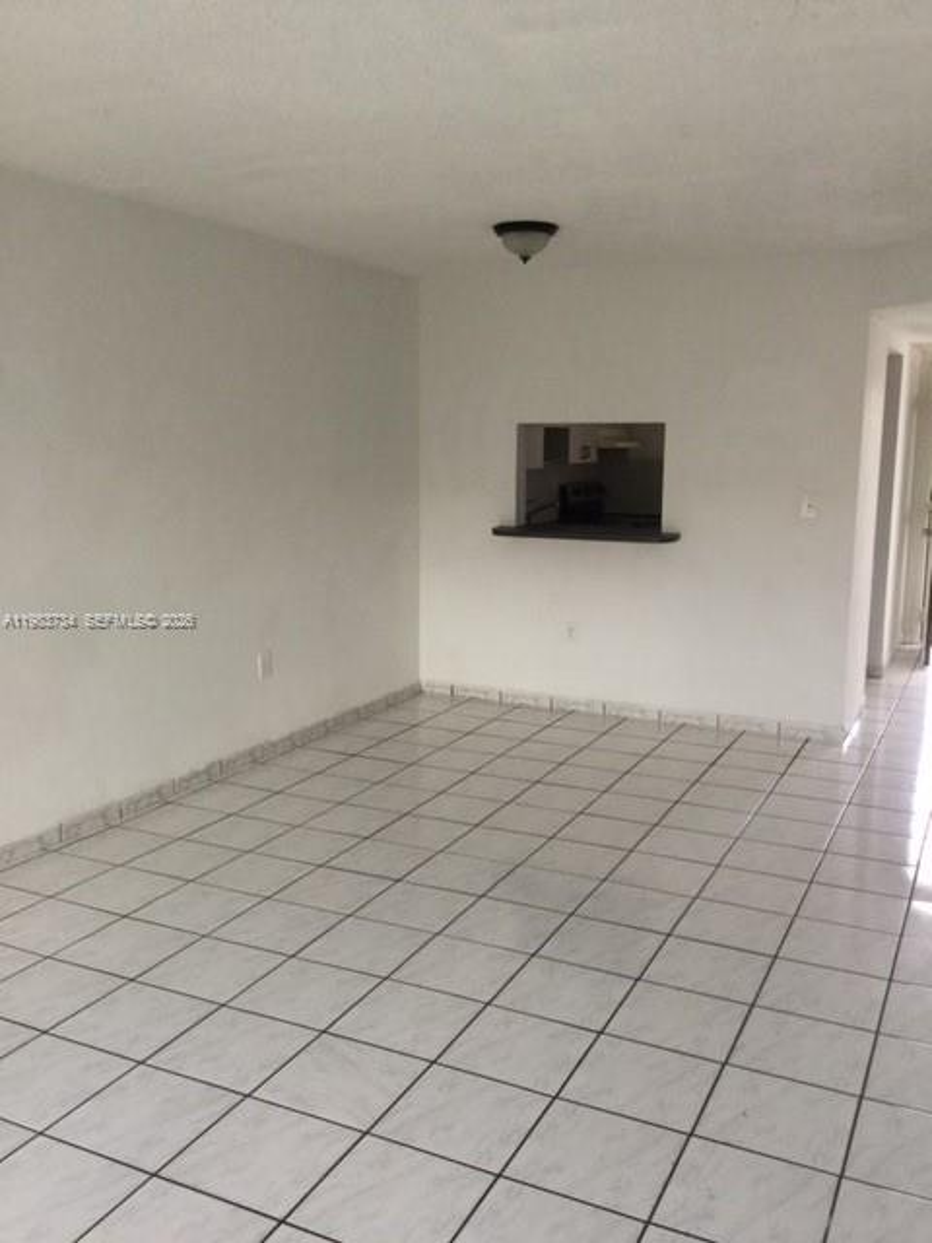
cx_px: 466
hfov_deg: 45.4
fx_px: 1113
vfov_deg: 58.4
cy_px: 622
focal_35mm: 31
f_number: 2.4
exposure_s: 1/30
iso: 32
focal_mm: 3.3
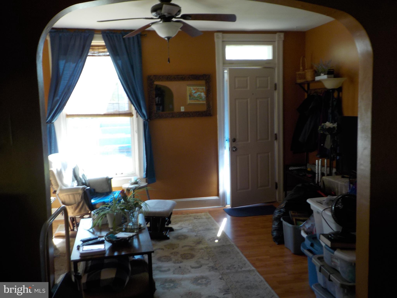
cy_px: 149
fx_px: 344
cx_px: 198
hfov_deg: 60.0
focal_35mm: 30
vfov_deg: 46.8
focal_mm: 4.1
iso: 125
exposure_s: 1/40
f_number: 3.3
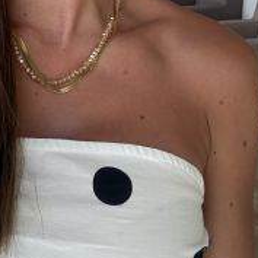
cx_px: -3
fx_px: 582
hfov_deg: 23.9
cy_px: -17
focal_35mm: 69
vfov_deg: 23.6
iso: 20
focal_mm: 2.69
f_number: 1.9
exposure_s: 1/139
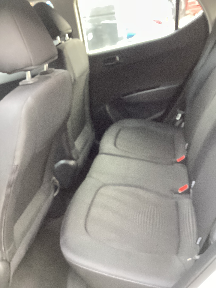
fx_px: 258
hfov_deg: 45.4
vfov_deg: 58.4
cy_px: 144
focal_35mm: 31
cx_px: 108
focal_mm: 3.3
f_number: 2.4
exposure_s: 1/50
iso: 250
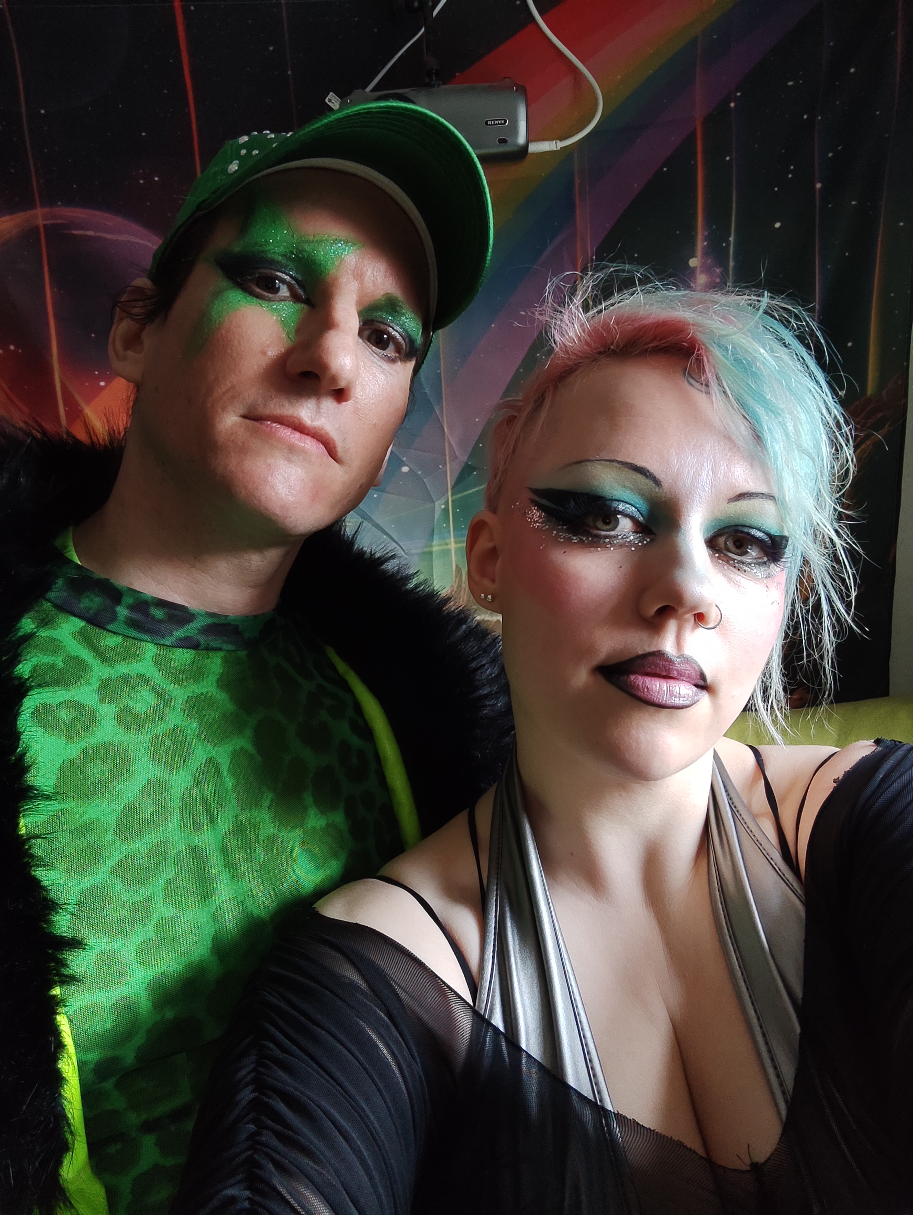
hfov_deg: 66.0
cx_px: 456
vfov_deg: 81.7
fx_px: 702
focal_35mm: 20
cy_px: 608
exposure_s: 1/33
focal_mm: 3.49
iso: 224
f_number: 2.45
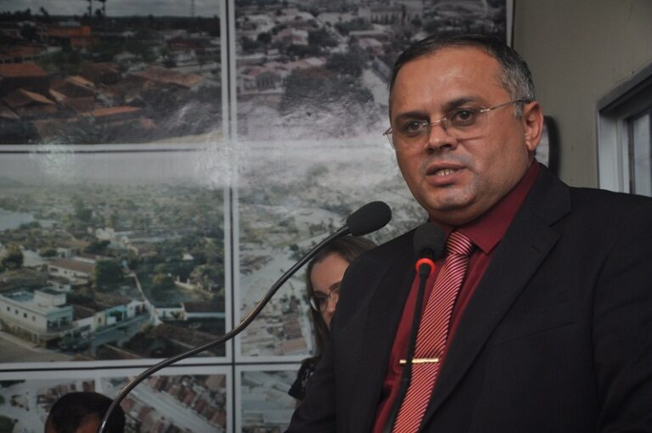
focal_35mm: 57
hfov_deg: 35.1
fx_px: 1031
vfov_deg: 23.7
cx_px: 326
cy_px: 216
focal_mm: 38
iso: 400
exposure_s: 1/200
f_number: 4.5
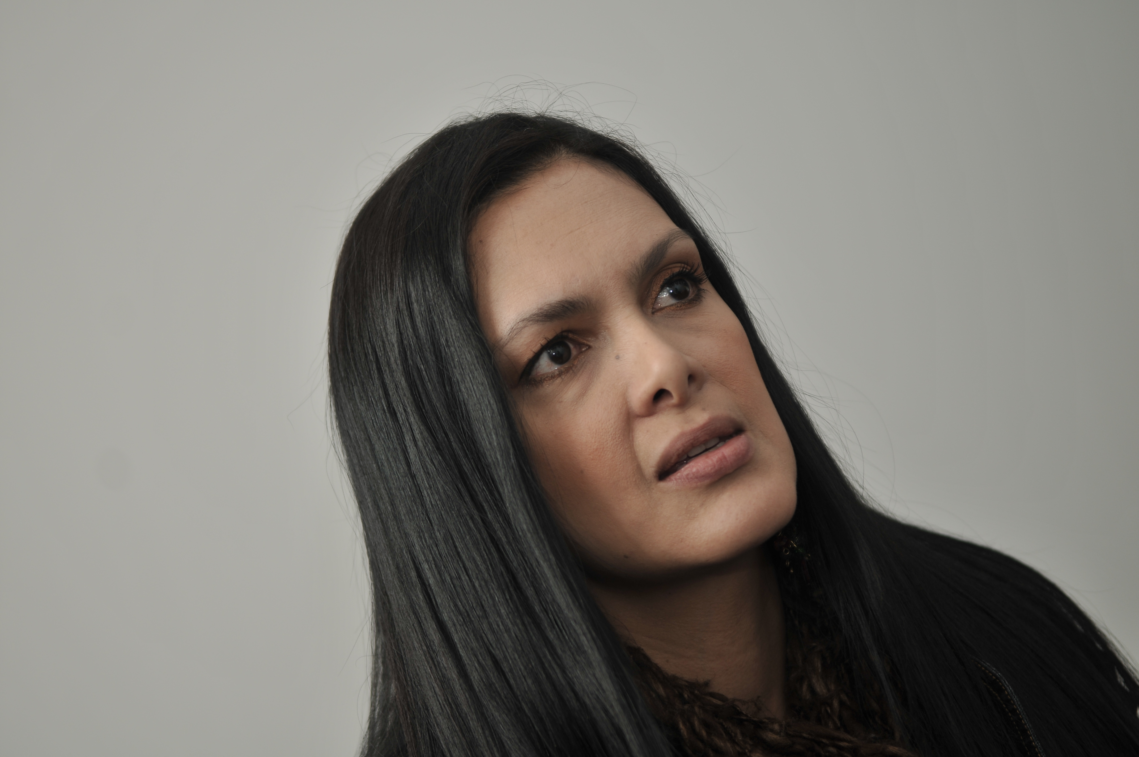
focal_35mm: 82
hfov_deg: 24.6
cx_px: 570
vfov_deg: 16.5
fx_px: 2607
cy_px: 378
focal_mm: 55
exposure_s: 1/100
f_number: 2.8
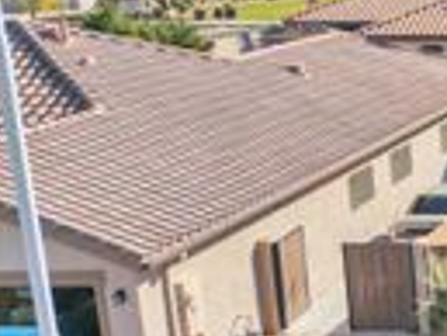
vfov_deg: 15.9
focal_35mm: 93
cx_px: 839
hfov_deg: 16.9
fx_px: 1202
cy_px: 216
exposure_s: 1/3000
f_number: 1.7
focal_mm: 6.72
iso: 110
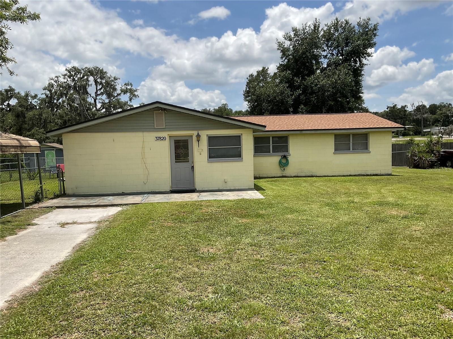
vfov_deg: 48.2
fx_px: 380
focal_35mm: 29
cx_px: 226
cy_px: 170
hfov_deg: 61.7
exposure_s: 1/2959
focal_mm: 3
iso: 16
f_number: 1.8
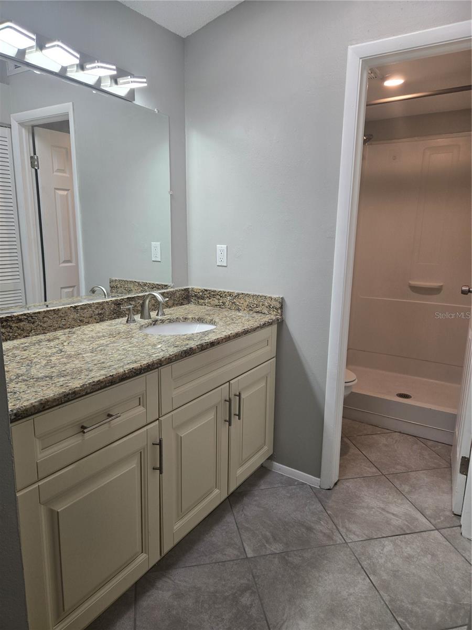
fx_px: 418
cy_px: 315
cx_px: 236
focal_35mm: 23
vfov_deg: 73.9
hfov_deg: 58.9
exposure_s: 1/120
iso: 64
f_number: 1.8
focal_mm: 5.4
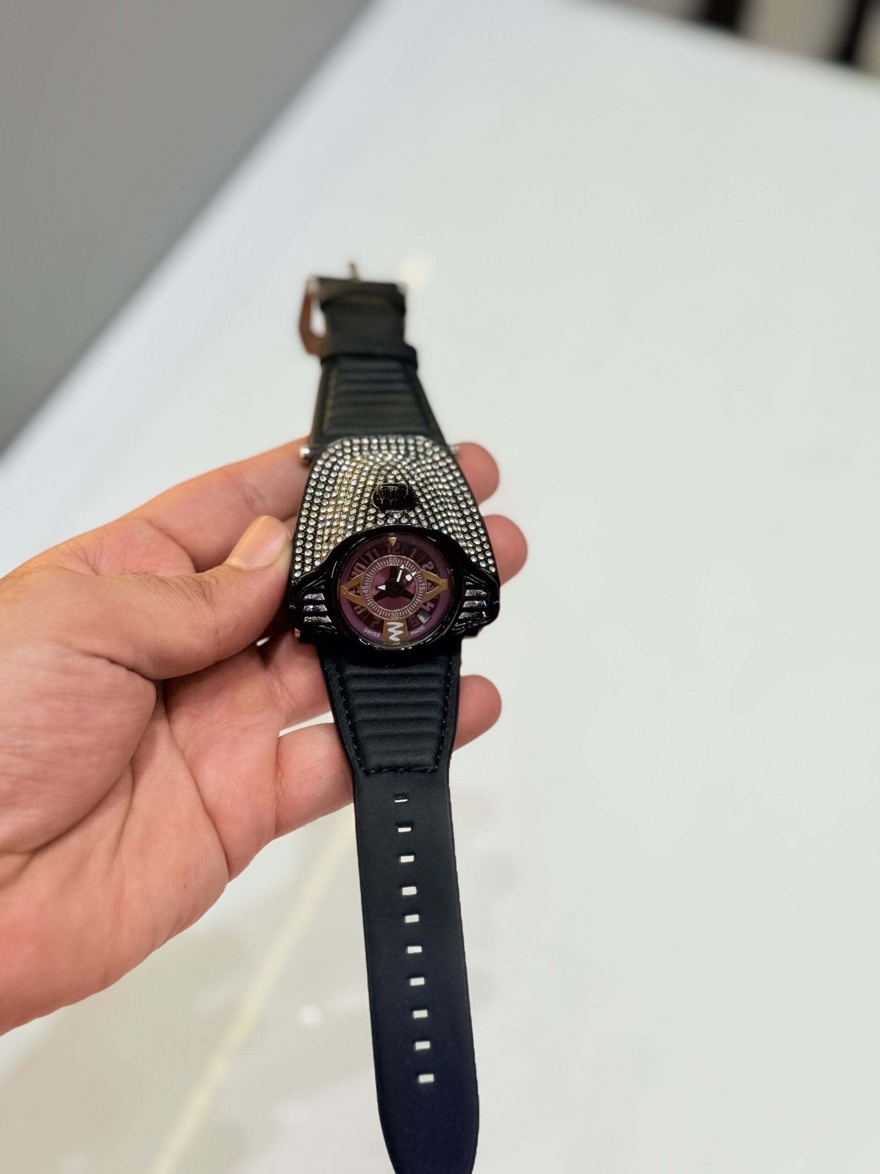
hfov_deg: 30.3
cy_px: 587
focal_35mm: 48
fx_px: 1627
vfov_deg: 39.7
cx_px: 440
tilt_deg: -50.9
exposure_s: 1/553
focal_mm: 6.76
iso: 80
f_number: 1.78
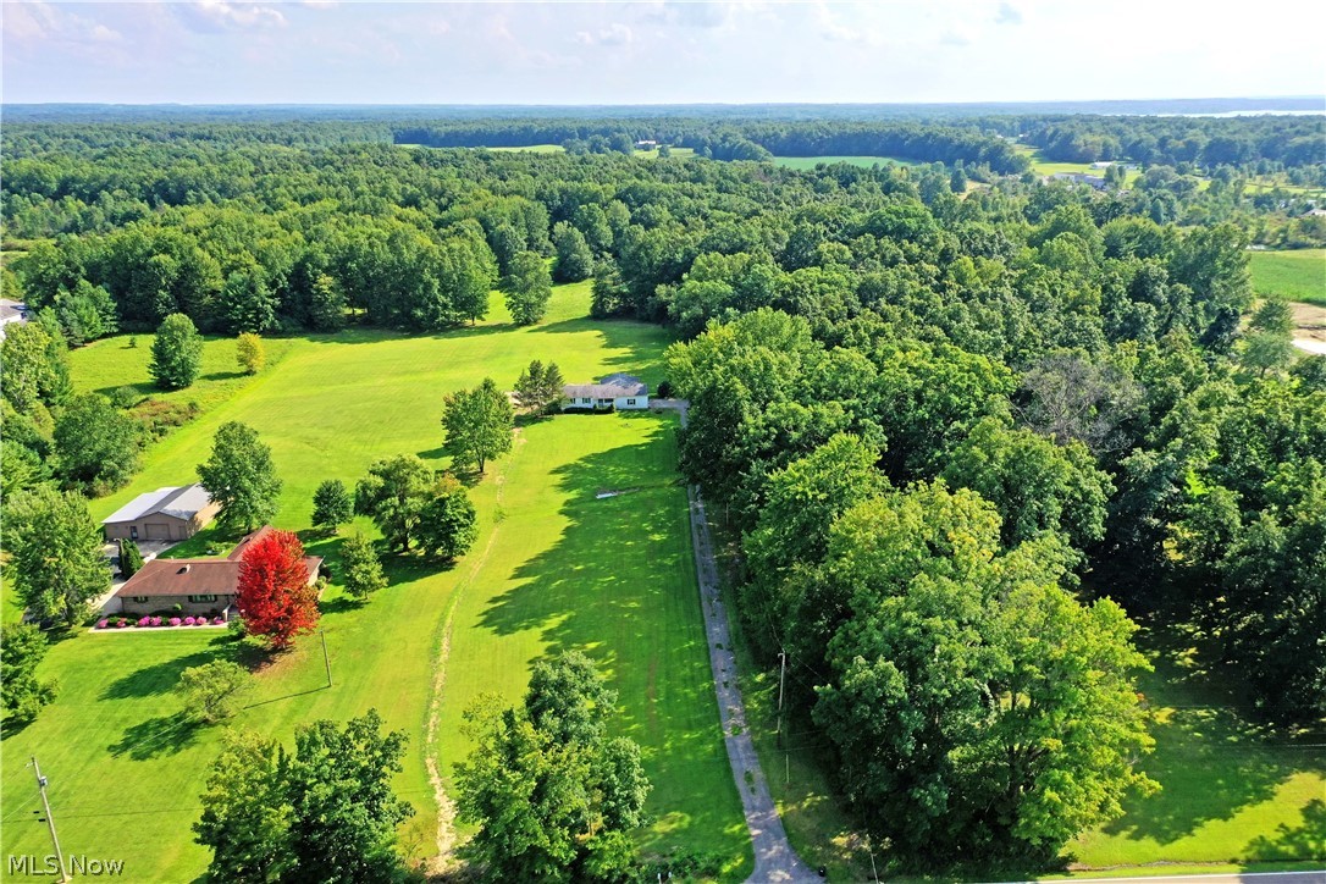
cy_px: 442
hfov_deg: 65.5
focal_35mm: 28
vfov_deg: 46.4
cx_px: 663
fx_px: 1031
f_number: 5.6
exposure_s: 1/400
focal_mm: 10.26
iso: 100
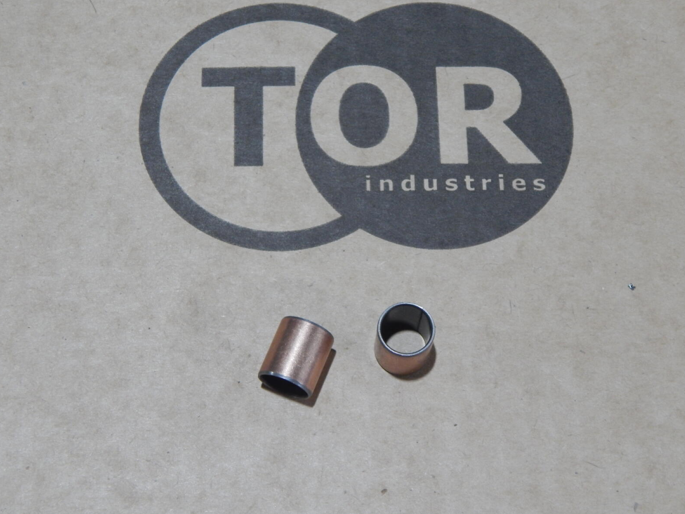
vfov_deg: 21.0
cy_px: 259
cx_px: 343
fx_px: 1385
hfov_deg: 27.8
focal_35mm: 70
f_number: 4.1
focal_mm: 12.3
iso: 320
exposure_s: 1/30
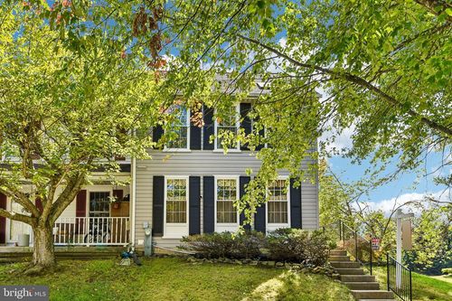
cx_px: 226
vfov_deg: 37.8
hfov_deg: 54.5
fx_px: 439
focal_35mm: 35
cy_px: 150
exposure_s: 1/160
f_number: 8
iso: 400
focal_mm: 35
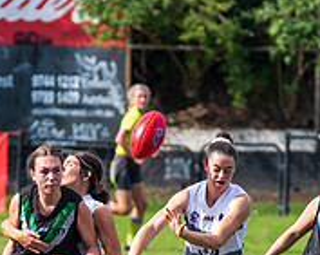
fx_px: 11072
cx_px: 116
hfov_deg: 1.7
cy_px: 365
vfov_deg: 1.3
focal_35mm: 1171
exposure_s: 1/1250
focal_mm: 320
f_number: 8
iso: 800
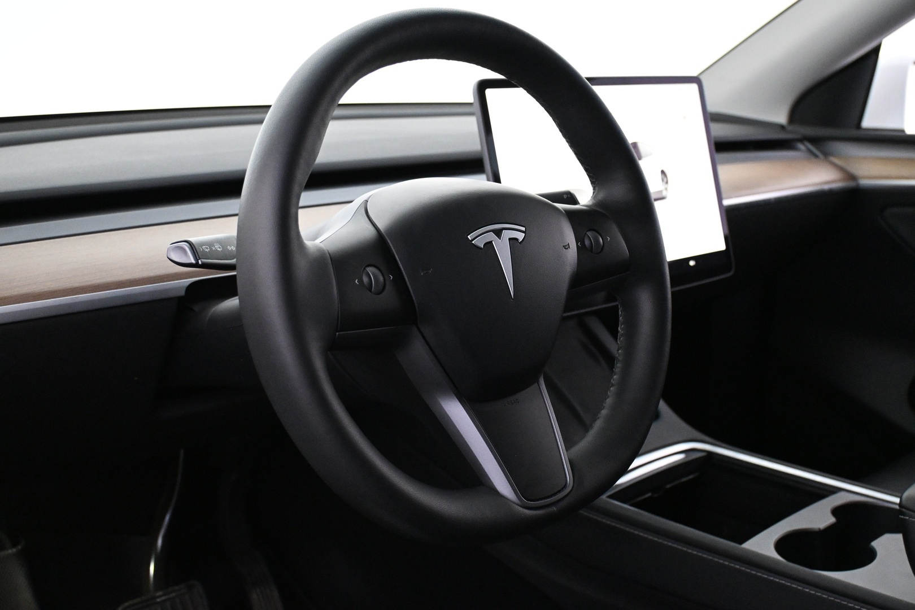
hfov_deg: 49.6
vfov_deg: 34.2
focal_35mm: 39
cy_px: 305
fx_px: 991
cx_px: 458
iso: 4000
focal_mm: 26
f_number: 4.5
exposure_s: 1/50
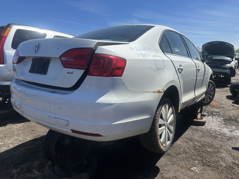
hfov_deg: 71.6
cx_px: 120
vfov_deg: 56.8
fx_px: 166
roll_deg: -0.1
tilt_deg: -9.5
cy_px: 90
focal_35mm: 24
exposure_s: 1/5000
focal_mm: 6.86
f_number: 1.78
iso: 80
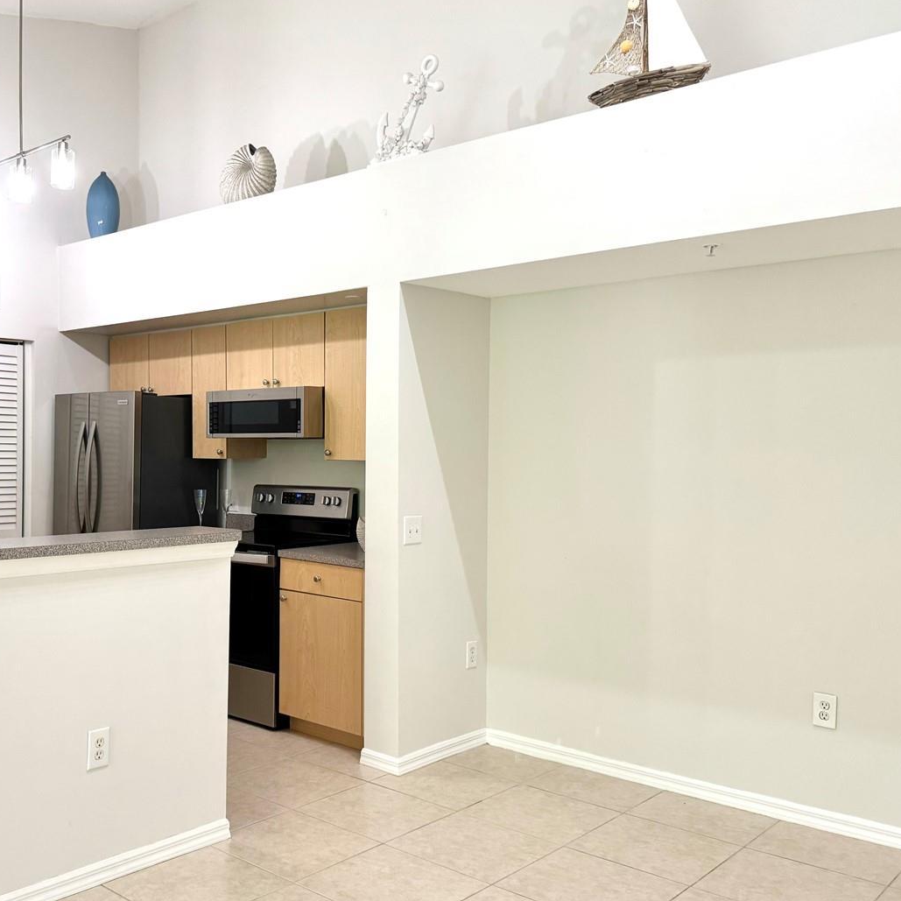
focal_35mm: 33
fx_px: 972
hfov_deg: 48.8
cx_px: 296
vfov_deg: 49.7
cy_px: 461
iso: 200
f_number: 1.78
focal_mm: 6.76
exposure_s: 1/120
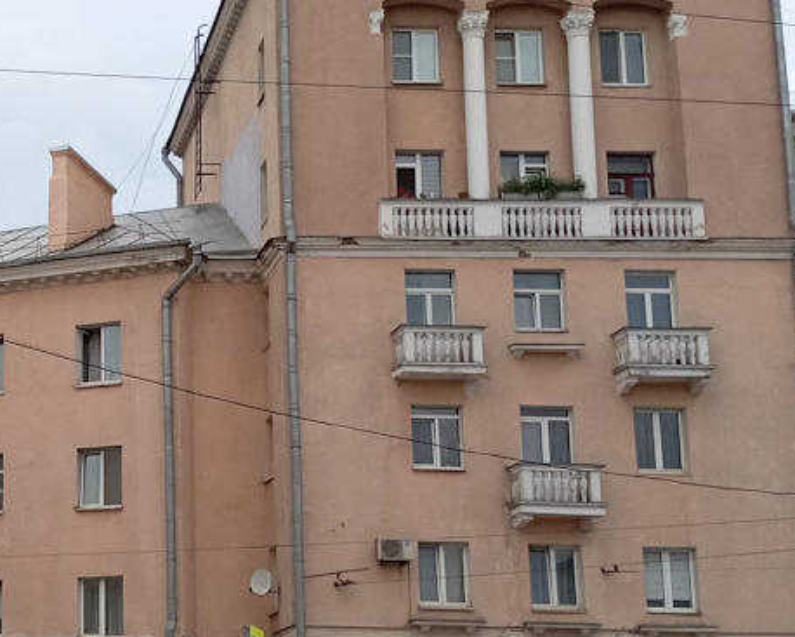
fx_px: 1625
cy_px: 420
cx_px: -82
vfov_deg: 22.1
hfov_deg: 25.5
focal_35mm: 69
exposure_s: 1/655
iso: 100
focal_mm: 3.54
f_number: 1.8
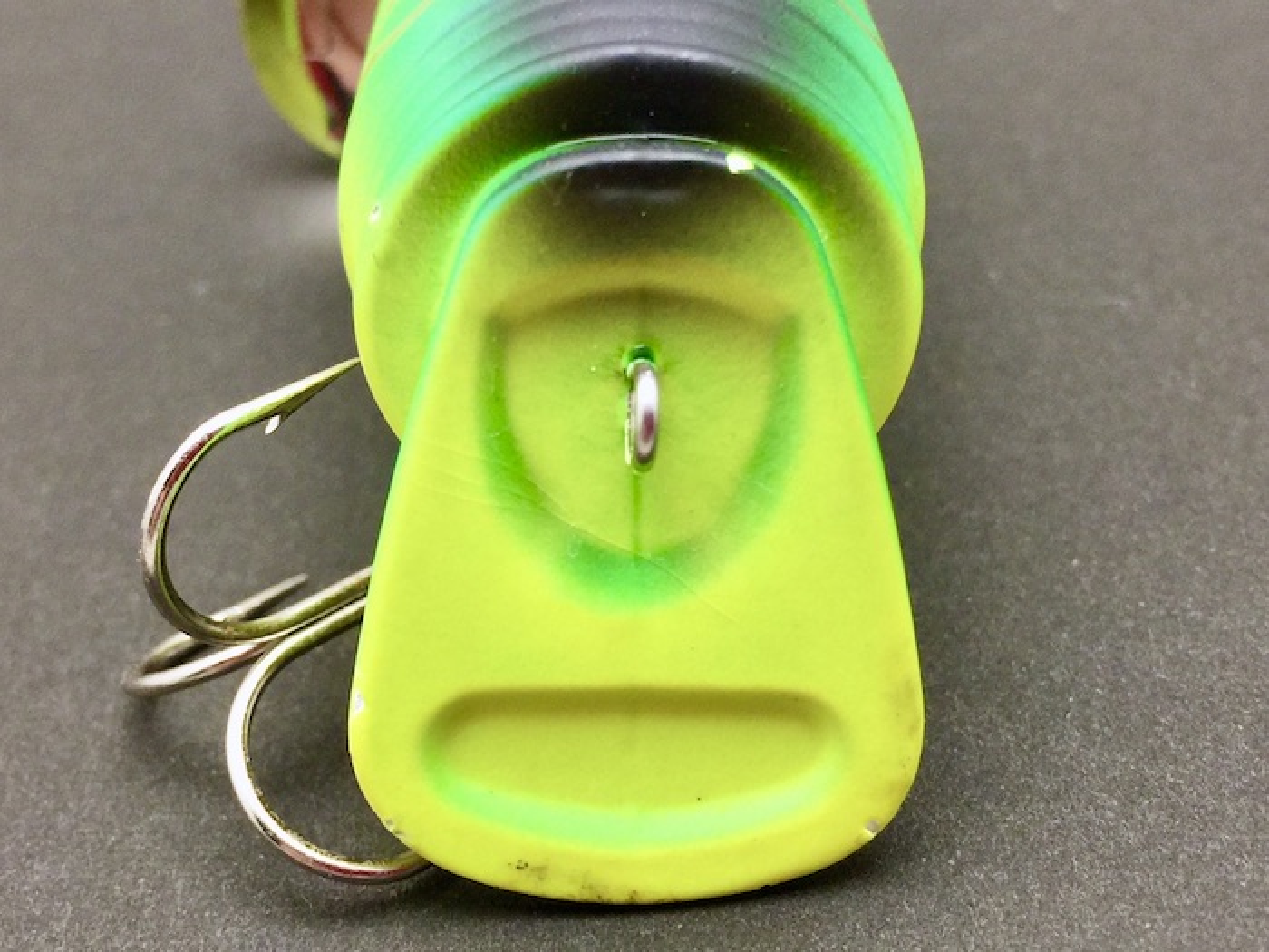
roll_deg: +4.7
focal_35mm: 29
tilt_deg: -33.6
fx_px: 1063
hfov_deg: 61.7
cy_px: 476
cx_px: 634
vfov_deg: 48.2
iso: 40
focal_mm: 4.15
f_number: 2.2
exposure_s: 1/30
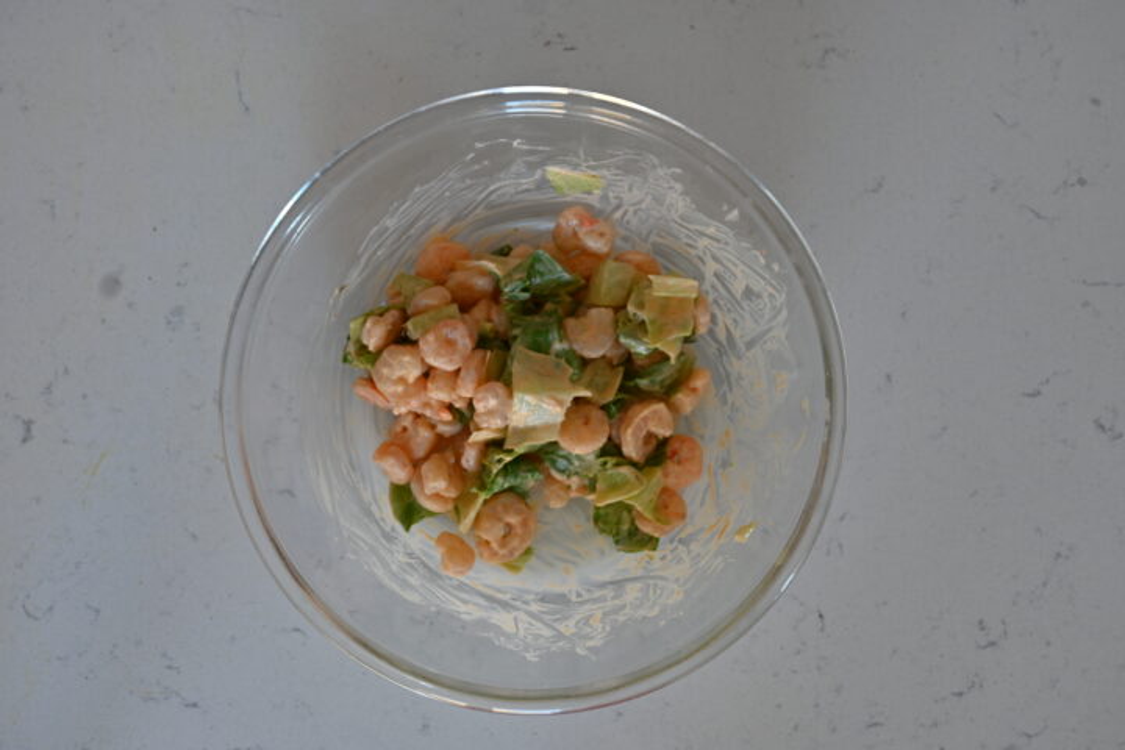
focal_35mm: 56
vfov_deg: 24.4
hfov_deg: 35.9
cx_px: 562
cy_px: 375
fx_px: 1734
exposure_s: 1/13
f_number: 5.6
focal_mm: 37
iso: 100
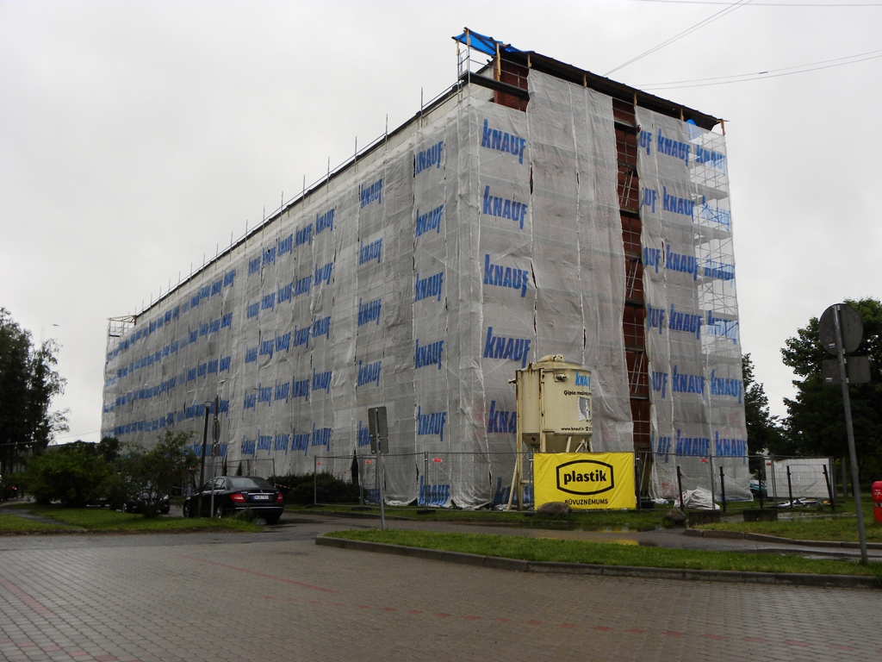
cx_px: 441
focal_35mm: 33
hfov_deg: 55.4
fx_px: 841
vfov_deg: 42.9
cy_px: 331
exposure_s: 1/175
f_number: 3.5
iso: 64
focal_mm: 5.9
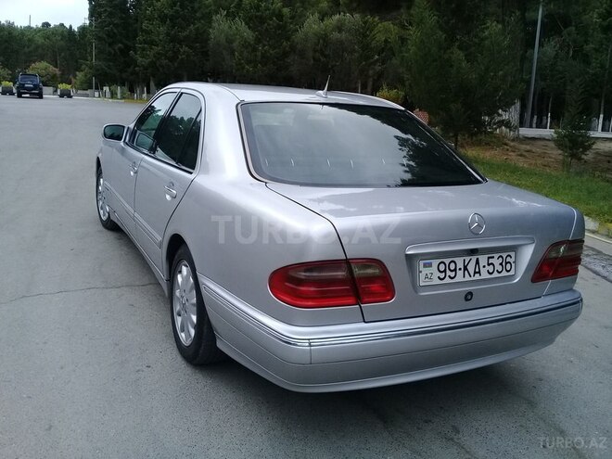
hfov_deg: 58.4
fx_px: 548
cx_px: 306
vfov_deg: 45.4
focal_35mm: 31
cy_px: 230
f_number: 2.2
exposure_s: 1/646
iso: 50
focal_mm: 3.3
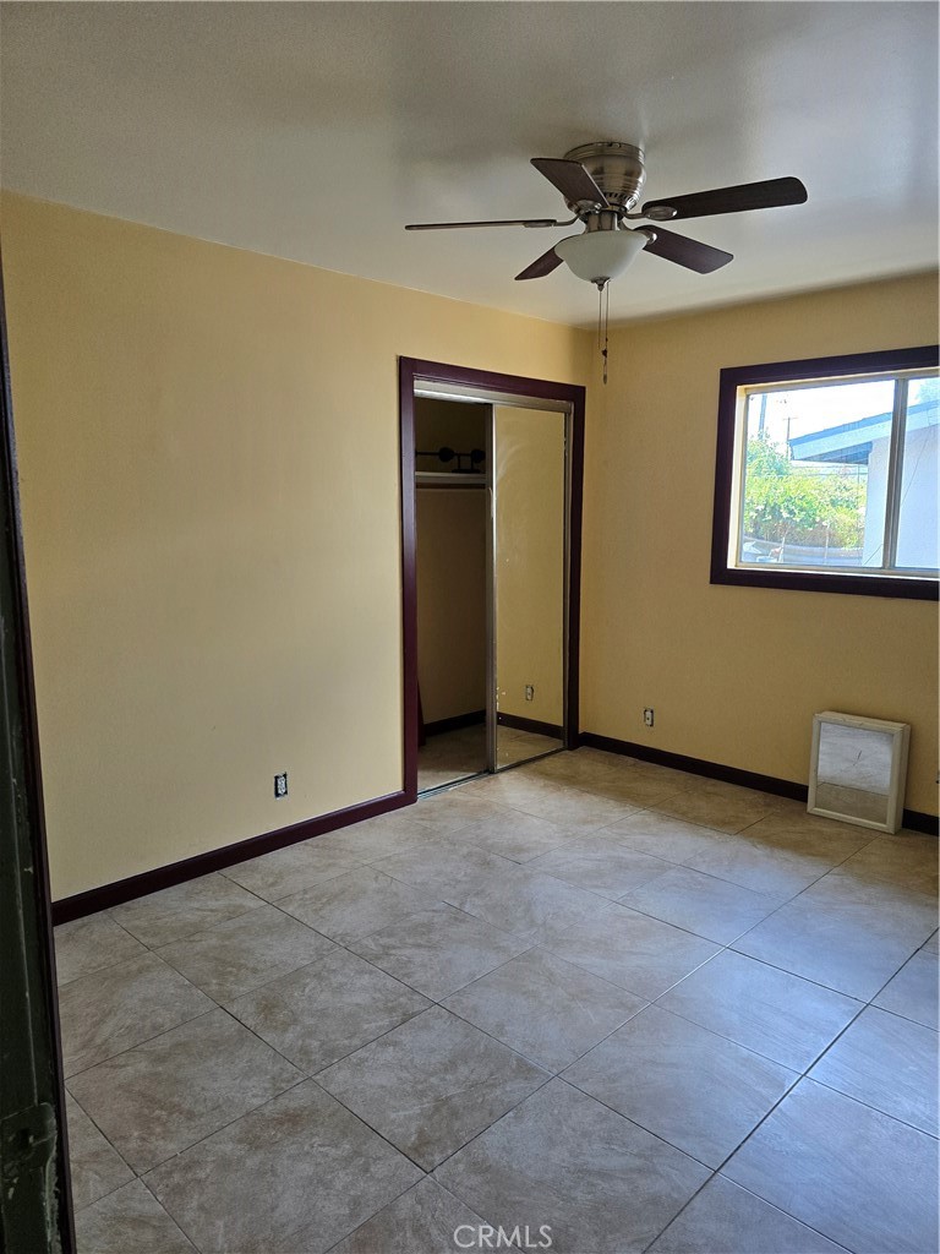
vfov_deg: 73.9
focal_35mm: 23
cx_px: 470
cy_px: 627
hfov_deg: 58.9
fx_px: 833
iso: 125
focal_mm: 6.3
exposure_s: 1/180
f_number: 1.7
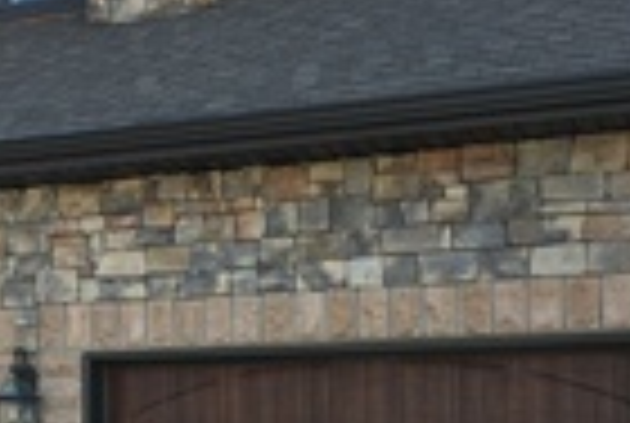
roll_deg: +0.1
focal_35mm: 86
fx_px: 1508
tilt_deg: +2.3
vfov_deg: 15.7
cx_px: -40
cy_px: 428
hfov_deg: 22.4
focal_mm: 4.15
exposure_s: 1/349
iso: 25
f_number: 2.2
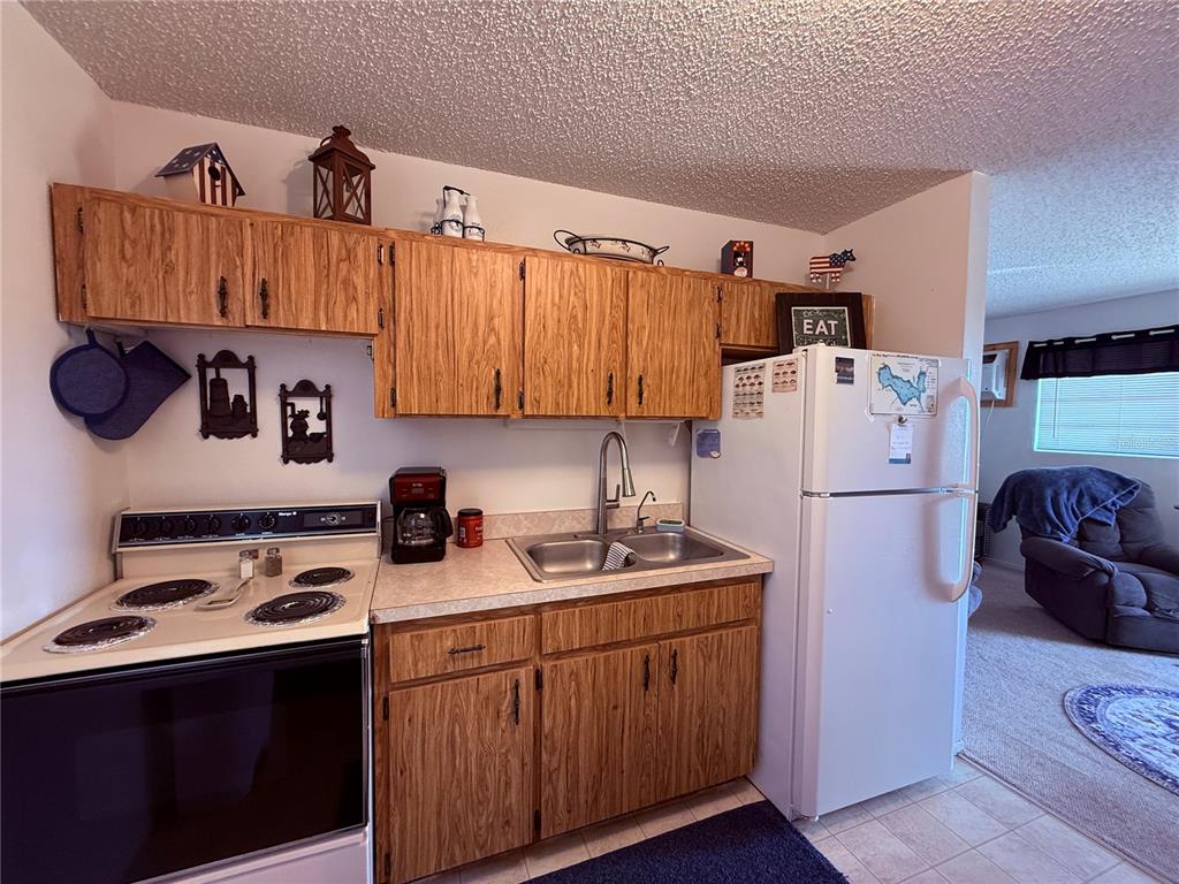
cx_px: 590
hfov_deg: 102.1
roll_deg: -0.1
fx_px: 477
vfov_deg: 85.7
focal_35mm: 14
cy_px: 442
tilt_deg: -2.4
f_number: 2.2
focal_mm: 2.22
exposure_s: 1/60
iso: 200
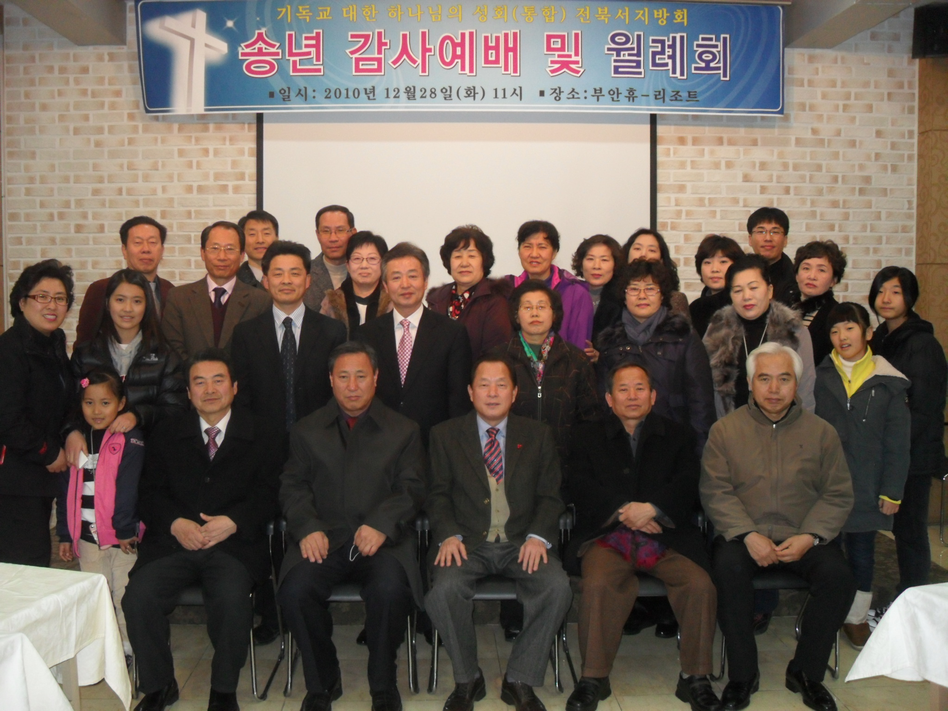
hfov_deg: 52.6
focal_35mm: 35
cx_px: 474
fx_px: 959
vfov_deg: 40.7
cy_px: 356
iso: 200
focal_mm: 6.2
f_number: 2.8
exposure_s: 1/45
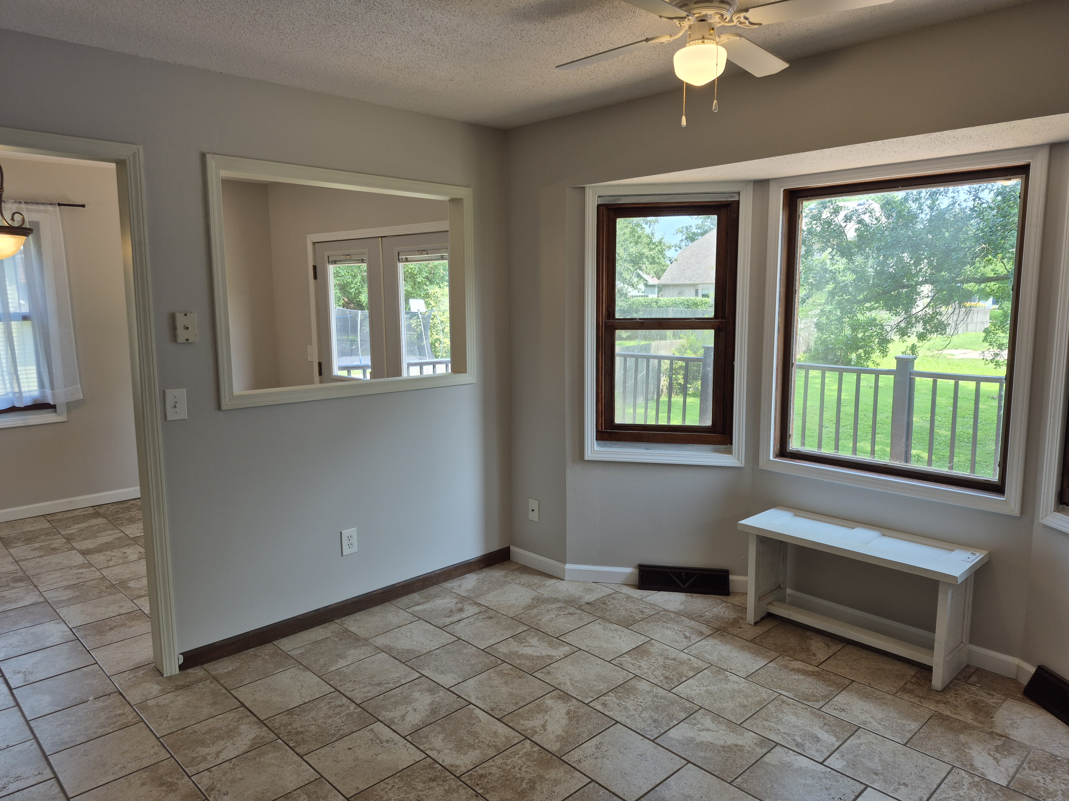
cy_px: 400
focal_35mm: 23
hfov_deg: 73.9
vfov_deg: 58.9
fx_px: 710
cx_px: 534
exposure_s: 1/120
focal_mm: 5.4
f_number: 1.8
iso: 32
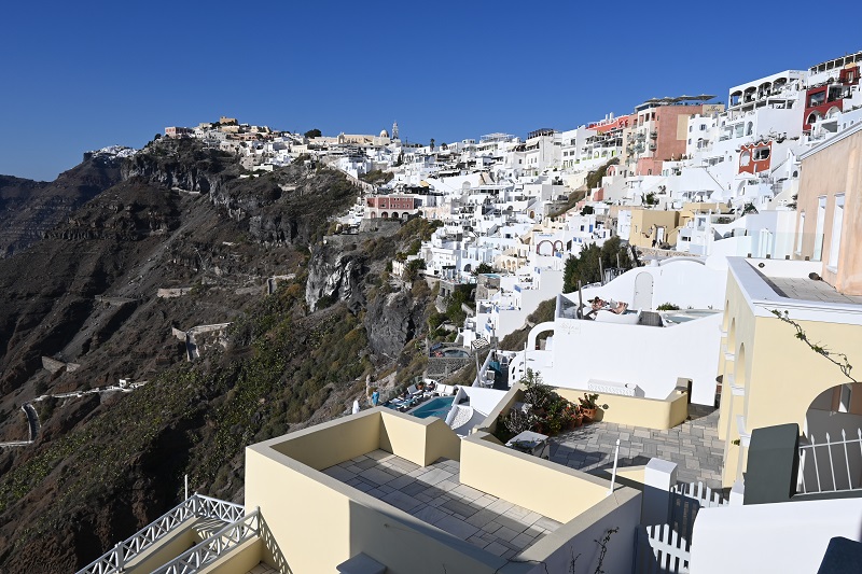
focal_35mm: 24
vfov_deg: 53.1
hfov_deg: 73.8
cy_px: 287
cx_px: 431
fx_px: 575
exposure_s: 1/500
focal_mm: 16
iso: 100
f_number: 8
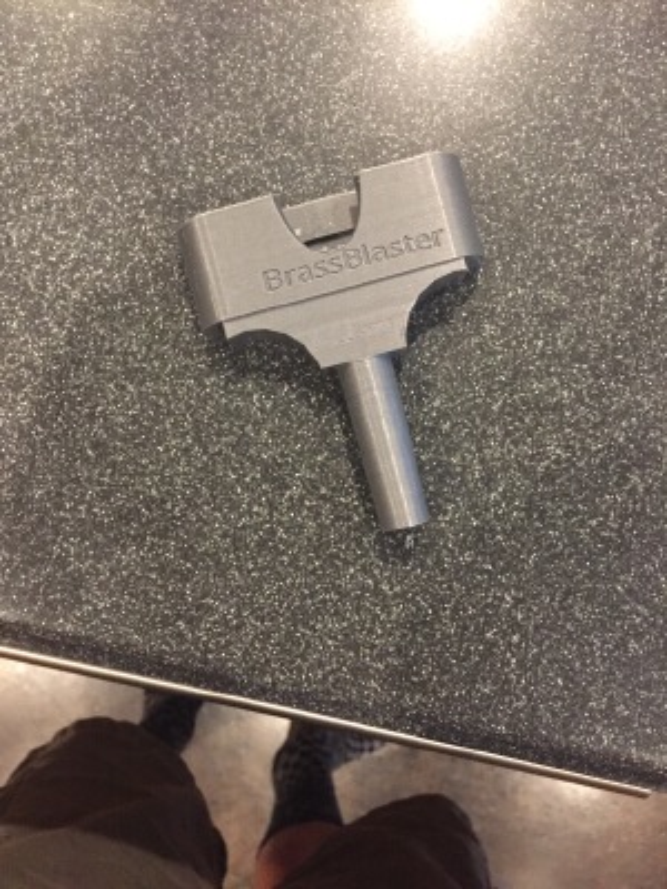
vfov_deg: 61.7
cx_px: 334
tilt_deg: -86.5
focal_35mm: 29
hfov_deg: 48.2
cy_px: 444
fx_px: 745
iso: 400
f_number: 2.2
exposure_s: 1/15
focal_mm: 4.15
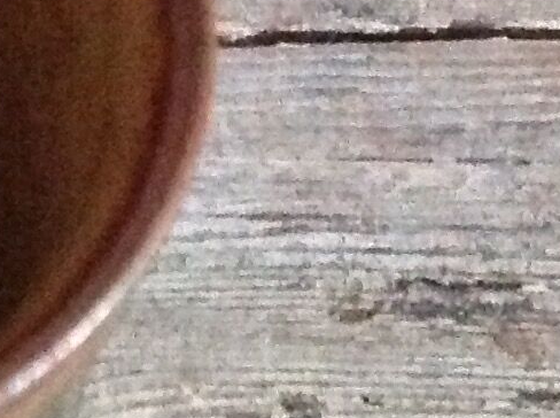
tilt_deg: -59.9
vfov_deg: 7.9
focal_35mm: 186
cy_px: 415
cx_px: -639
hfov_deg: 9.8
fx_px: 3003
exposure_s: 1/15
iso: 800
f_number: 2.4
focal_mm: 4.28
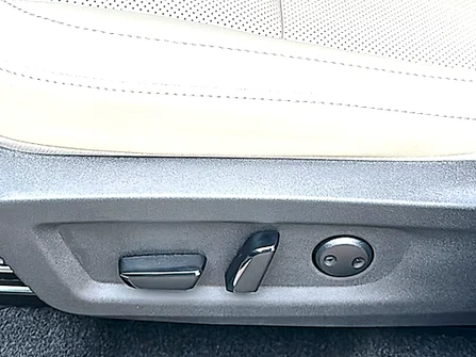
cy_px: 134
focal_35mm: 58
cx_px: 227
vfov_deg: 25.1
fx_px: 797
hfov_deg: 33.2
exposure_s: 1/639
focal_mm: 6.86
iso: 80
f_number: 1.78
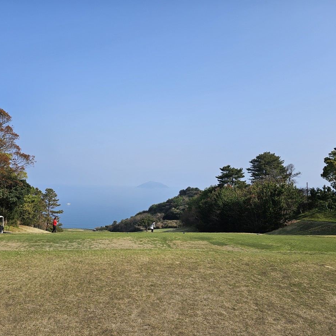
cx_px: 146
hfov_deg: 57.1
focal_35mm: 28
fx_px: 307
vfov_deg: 57.3
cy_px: 172
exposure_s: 1/1041
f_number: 1.7
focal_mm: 6.3
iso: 10
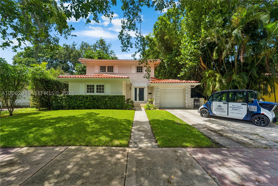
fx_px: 108
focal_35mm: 14
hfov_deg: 104.3
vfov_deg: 81.2
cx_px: 139
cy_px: 93
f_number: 11
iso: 200
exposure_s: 1/125
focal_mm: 14
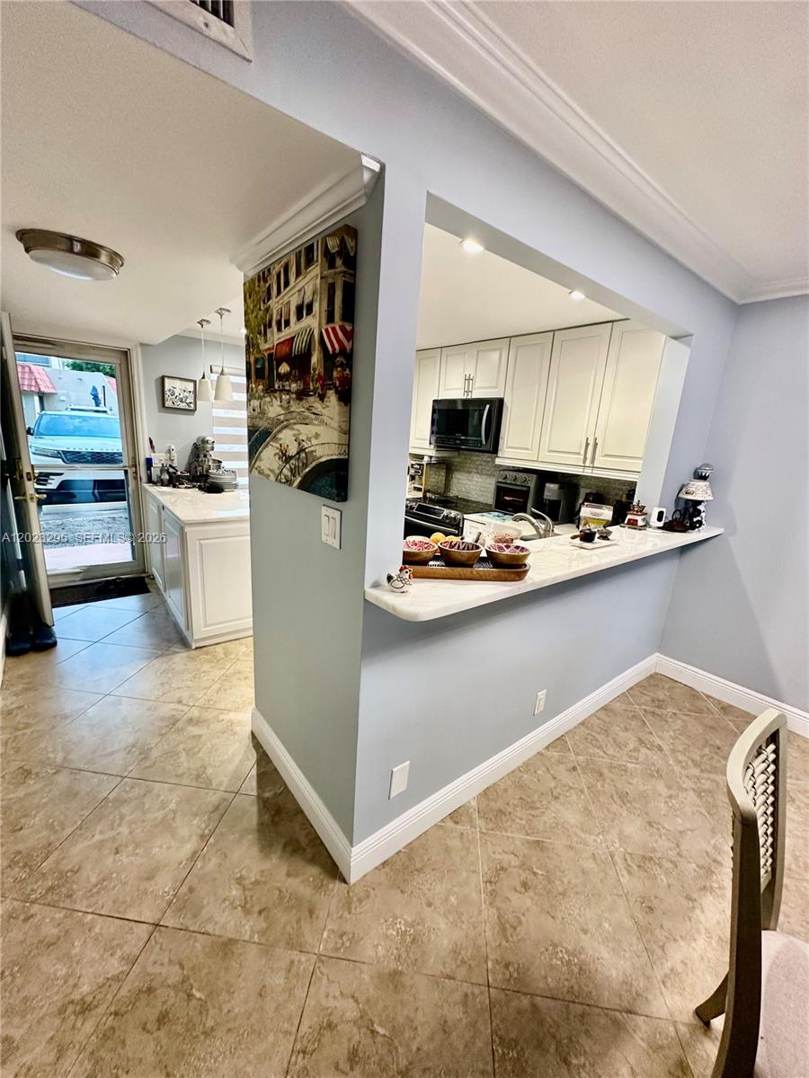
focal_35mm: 14
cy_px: 539
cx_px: 404
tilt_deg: -13.9
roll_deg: -4.3
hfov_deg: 85.7
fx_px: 436
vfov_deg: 102.1
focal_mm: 2.22
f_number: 2.2
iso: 200
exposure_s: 1/60
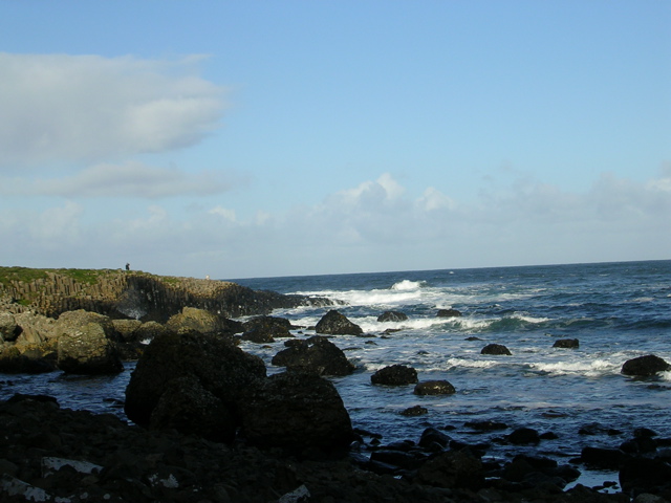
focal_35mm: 72
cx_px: 336
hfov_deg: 27.0
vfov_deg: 20.4
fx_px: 1396
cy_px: 252
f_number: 3.7
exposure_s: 1/830
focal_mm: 10.9
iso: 50
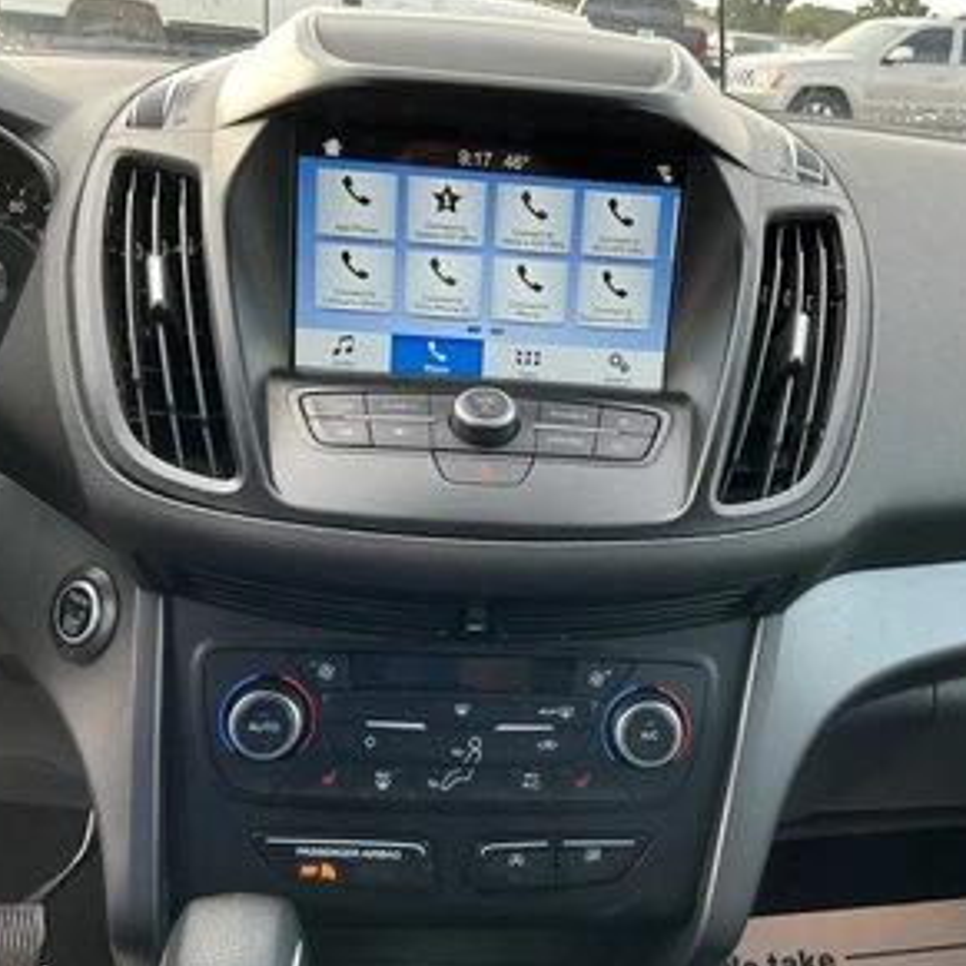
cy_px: 488
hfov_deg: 48.3
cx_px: 561
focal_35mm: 34
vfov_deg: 48.4
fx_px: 1073
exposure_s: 1/122
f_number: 1.8
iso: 25
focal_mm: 3
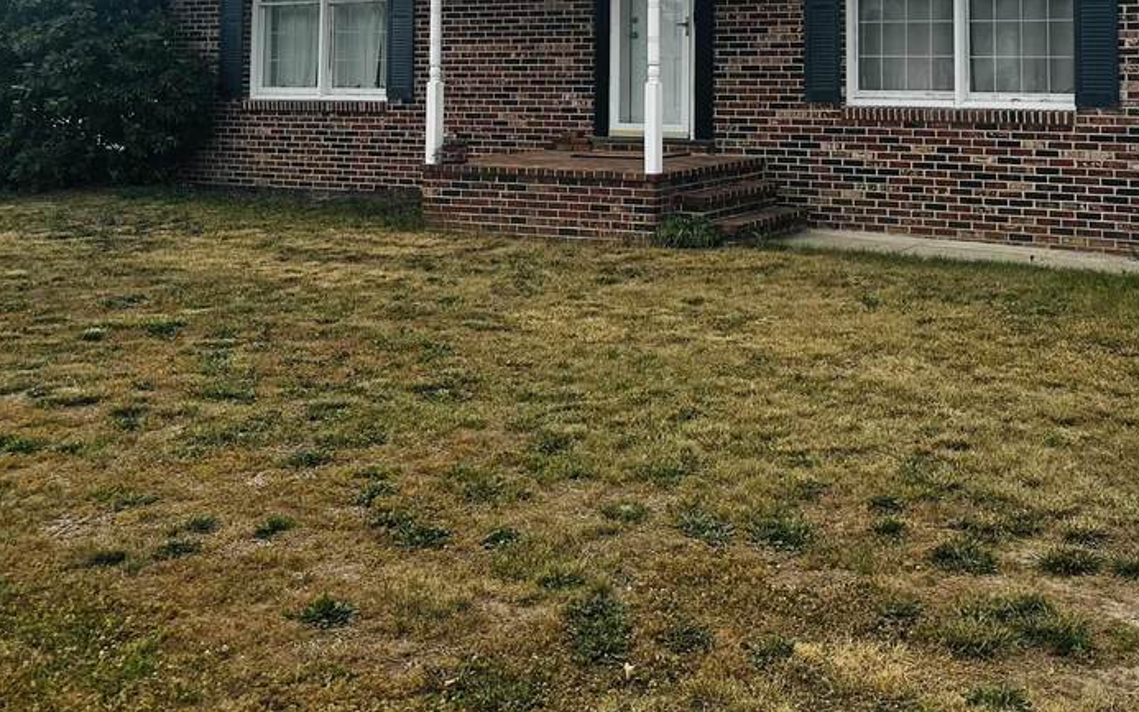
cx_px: 807
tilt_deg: +2.3
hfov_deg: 41.8
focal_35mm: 47
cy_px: -30
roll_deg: +0.2
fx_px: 1459
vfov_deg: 25.8
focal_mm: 6.86
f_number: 1.78
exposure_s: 1/5525
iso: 80
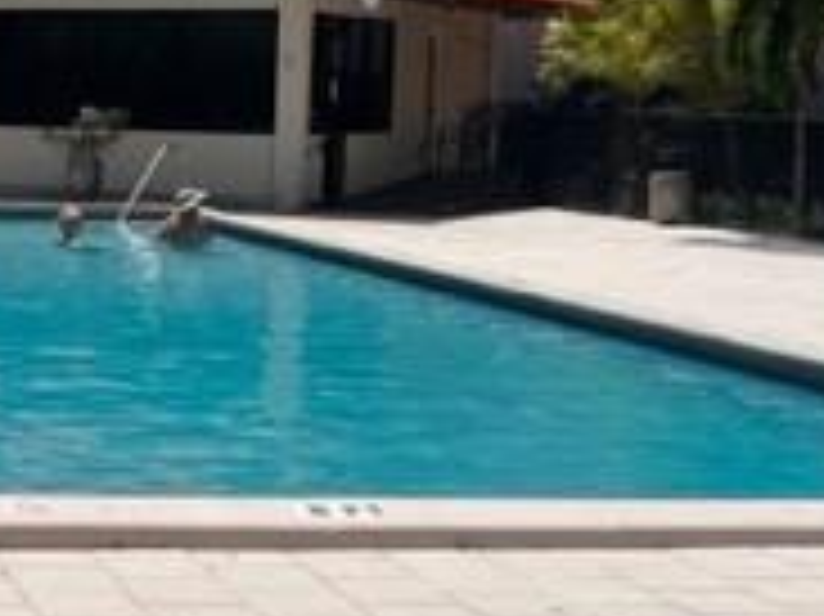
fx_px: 2165
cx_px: -122
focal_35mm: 91
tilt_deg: -3.6
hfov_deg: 20.4
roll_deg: -1.5
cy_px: 180
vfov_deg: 16.2
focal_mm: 5.7
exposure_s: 1/10309
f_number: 1.5
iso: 50
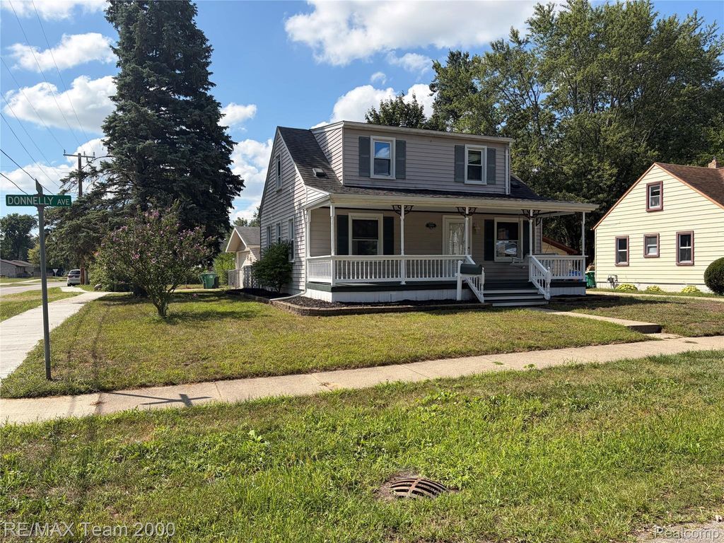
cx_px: 362
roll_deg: +0.5
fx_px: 544
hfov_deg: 67.3
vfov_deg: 53.1
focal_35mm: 26
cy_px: 272
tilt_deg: +0.1
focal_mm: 5.96
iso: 64
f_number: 1.6
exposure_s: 1/4329
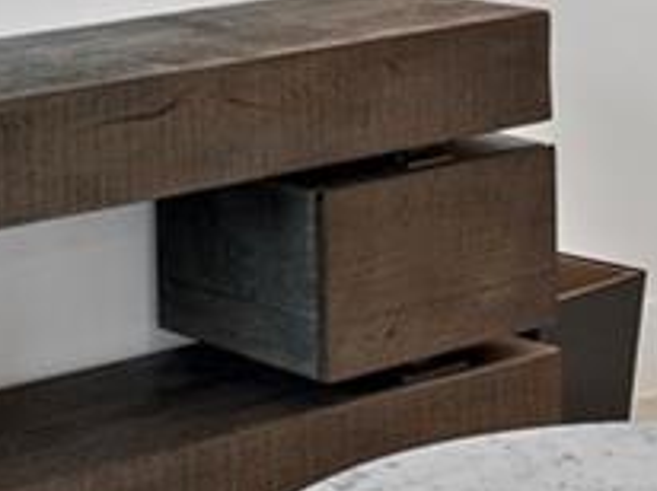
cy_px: -395
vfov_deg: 9.9
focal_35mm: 142
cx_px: 332
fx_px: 2692
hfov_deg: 13.9
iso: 640
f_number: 8
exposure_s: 1/4
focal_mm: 19
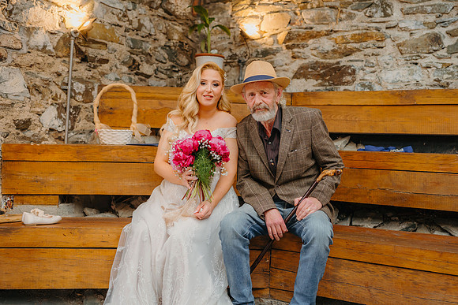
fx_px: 504
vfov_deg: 33.7
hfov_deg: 48.8
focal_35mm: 40
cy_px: 152
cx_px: 258
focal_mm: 35
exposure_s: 1/200
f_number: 2
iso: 400
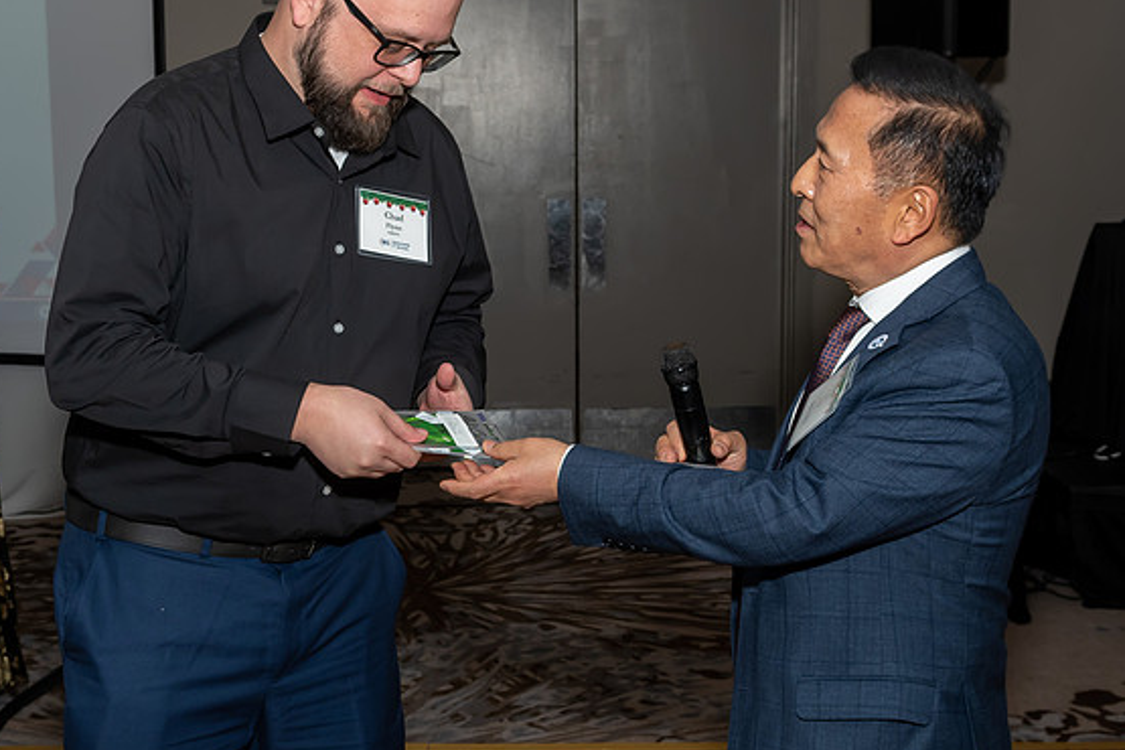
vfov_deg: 21.9
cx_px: 486
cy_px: 401
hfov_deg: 32.3
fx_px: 1937
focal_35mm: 62
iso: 400
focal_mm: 22
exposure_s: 1/250
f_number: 5.6
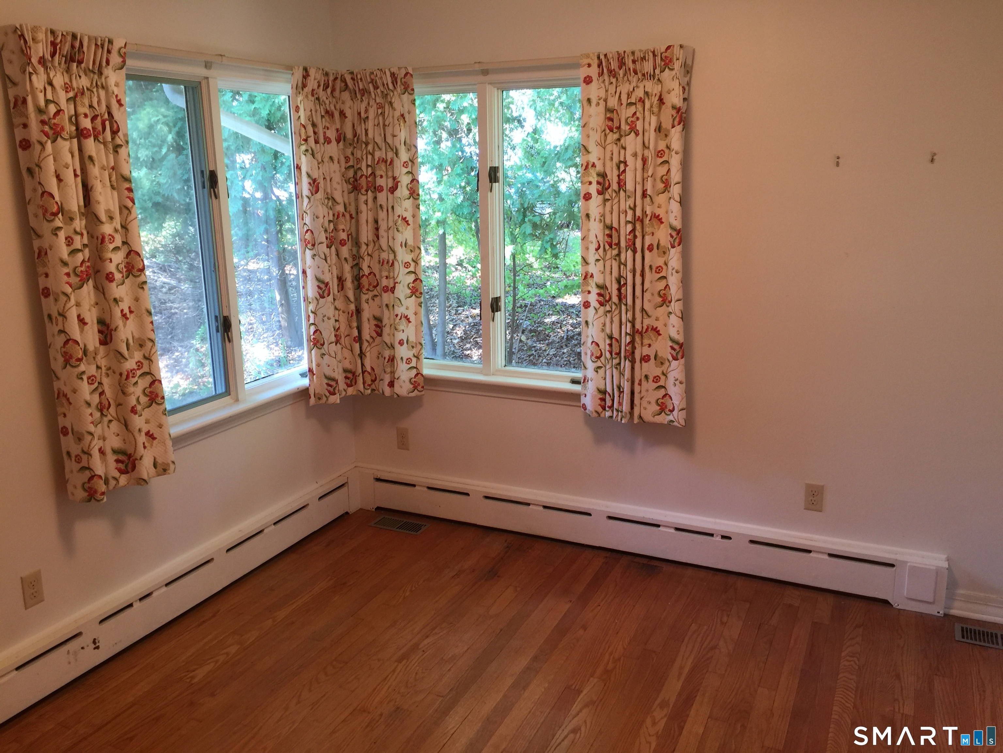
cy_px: 376
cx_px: 502
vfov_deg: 48.2
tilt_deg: -16.5
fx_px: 840
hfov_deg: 61.7
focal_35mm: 29
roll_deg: -1.3
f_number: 2.2
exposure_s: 1/15
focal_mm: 4.15
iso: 32
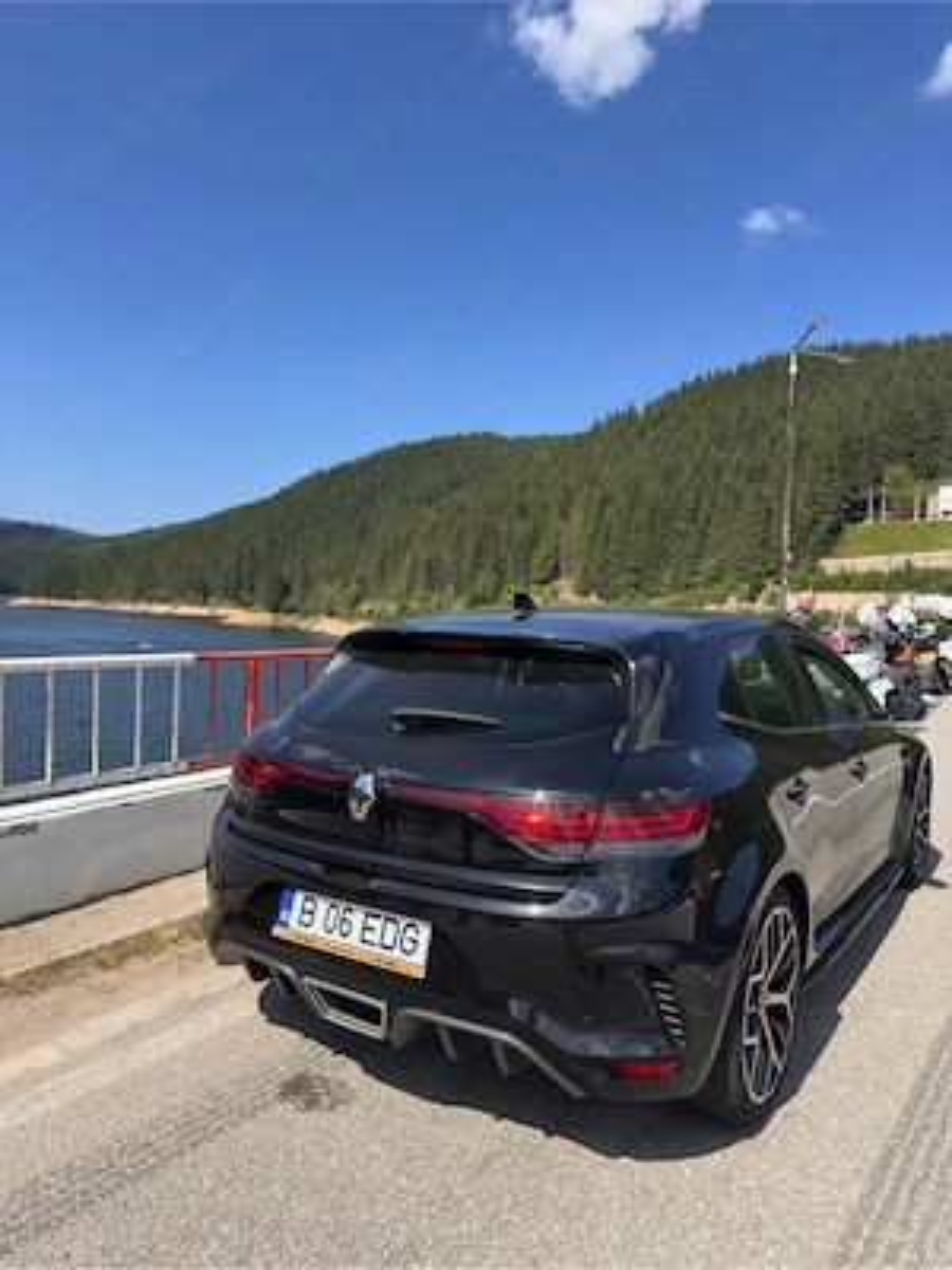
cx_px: 476
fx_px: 880
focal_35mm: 24
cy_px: 635
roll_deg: -2.5
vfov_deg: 71.6
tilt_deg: -2.9
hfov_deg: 56.8
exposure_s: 1/4049
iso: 100
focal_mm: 6.86
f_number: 1.78
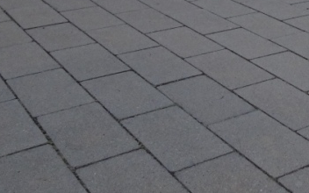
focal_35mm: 74
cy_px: -125
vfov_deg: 15.7
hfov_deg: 25.2
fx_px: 623
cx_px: 366
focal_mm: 4.13
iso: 200
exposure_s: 1/30
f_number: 3.5
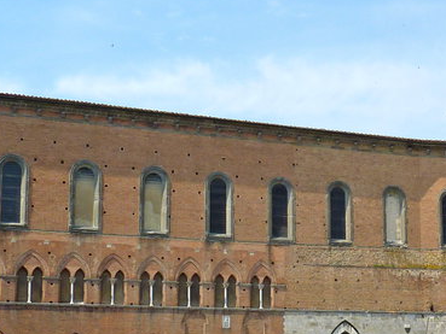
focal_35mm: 65
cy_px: 262
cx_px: 257
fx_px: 838
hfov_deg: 29.8
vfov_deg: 22.3
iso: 80
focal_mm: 4.1
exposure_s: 1/500
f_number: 5
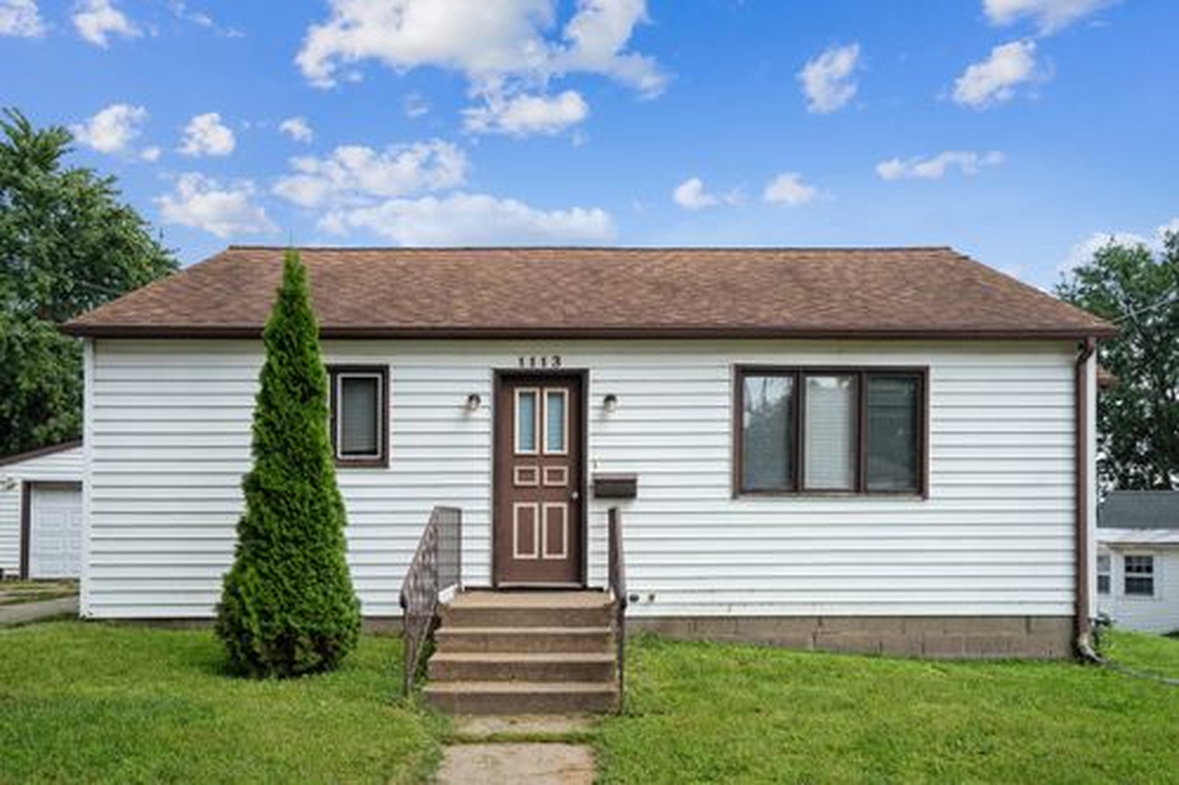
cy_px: 392
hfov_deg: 73.8
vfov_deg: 53.1
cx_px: 590
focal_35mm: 24
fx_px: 786
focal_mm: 24
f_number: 8
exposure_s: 1/400
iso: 200
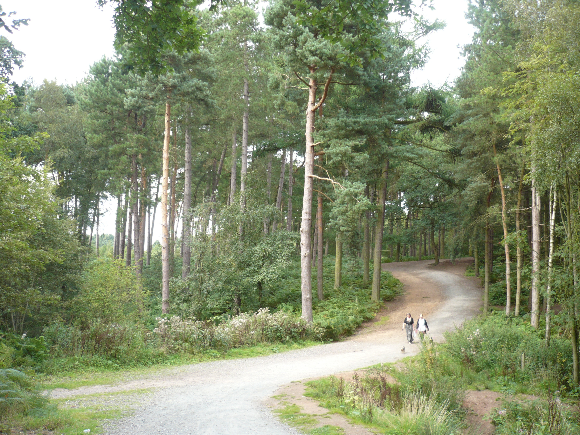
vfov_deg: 40.7
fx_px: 586
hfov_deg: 52.6
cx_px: 290
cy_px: 218
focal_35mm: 35
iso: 100
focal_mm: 5.8
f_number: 2.8
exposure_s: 1/125
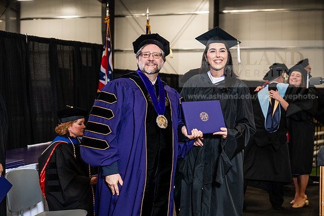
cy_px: 108
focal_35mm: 70
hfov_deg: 28.8
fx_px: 630
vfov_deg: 19.5
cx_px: 162
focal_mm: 70
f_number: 4.5
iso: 1250
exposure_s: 1/200
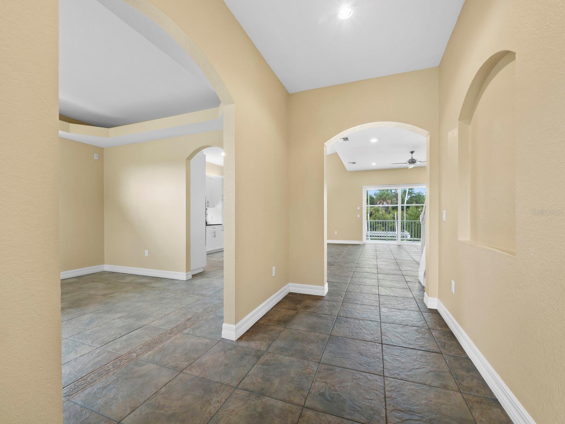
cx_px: 282
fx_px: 229
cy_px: 212
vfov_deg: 85.7
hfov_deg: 102.0
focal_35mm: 14
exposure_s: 1/1.25
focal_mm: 7
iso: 400
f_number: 11
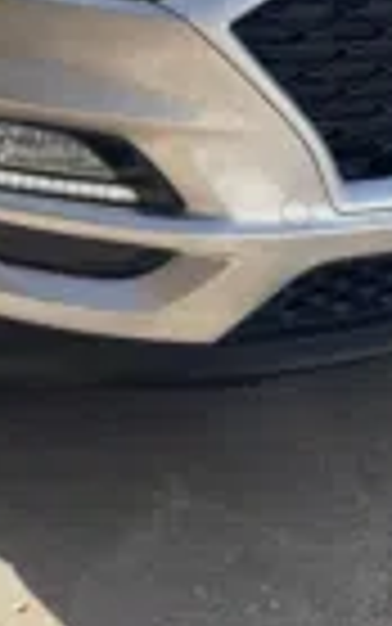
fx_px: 1247
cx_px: 126
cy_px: -158
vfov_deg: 25.0
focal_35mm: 73
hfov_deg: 17.8
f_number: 1.78
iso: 80
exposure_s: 1/3096
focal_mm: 6.76
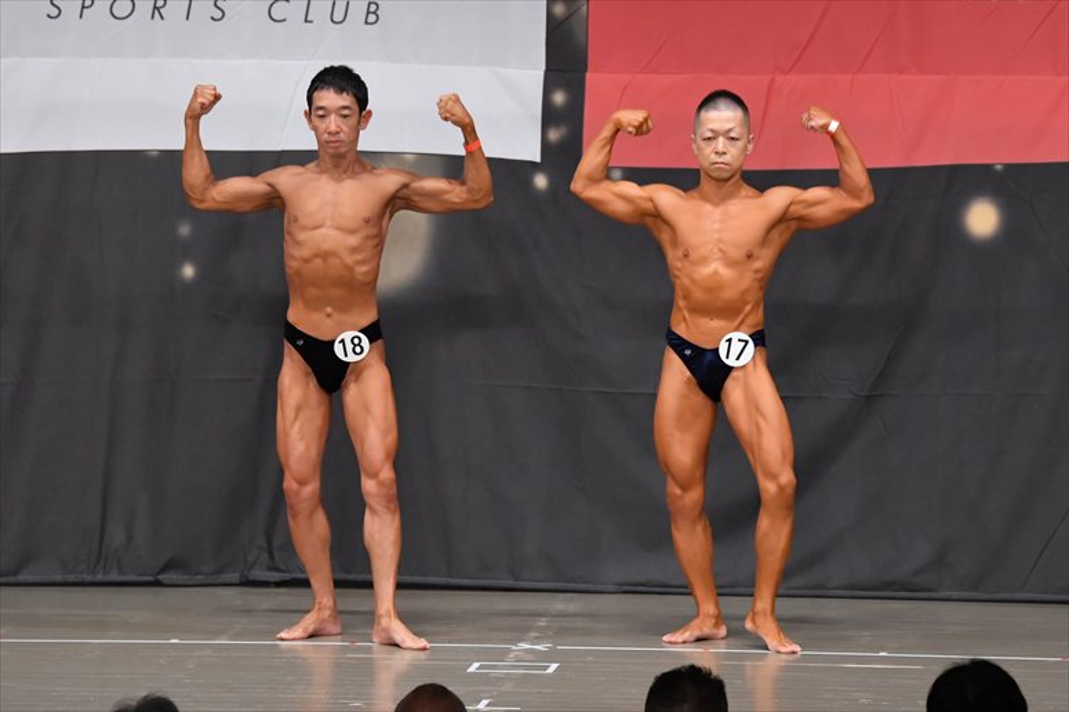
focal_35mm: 217
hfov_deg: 9.5
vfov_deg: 6.3
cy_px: 356
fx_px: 6441
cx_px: 534
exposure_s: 1/400
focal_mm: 145
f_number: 5.6
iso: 5000
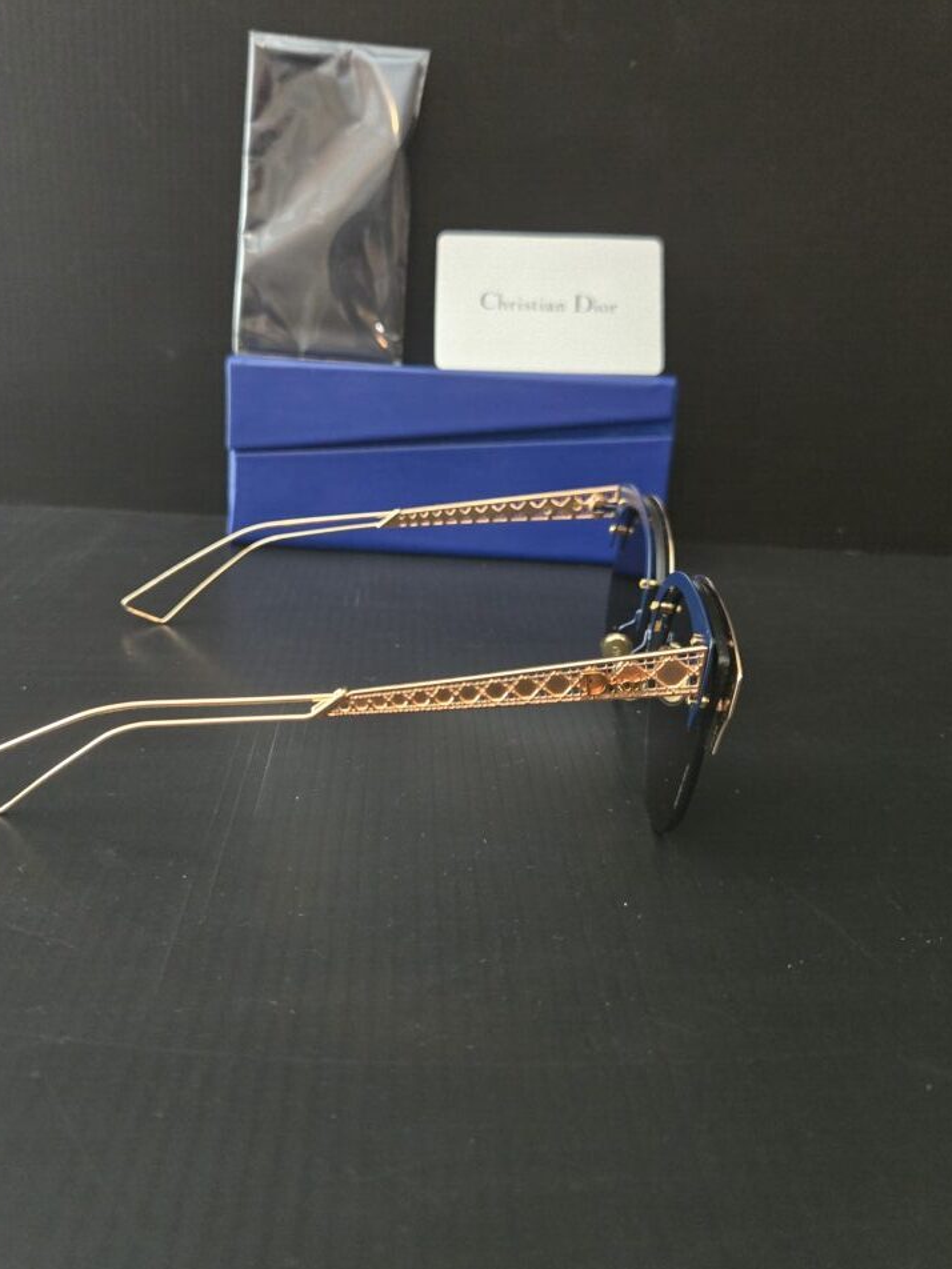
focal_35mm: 29
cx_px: 415
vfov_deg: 61.6
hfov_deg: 48.1
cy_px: 607
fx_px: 1063
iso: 1600
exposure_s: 1/60
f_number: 1.8
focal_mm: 5.4
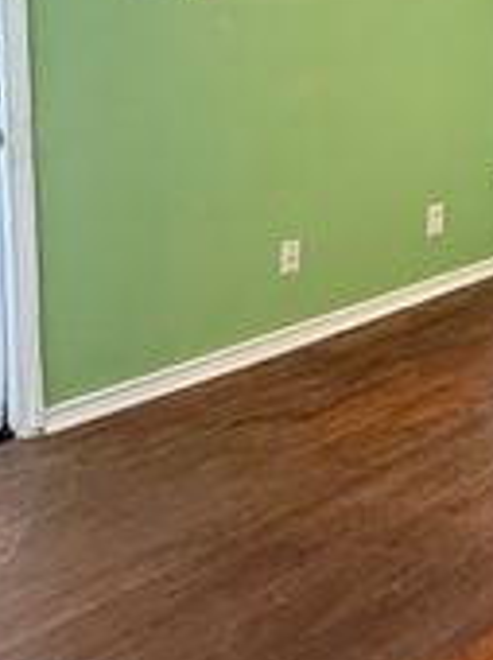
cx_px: 679
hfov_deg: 22.9
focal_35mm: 55
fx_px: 1047
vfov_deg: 33.0
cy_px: 56
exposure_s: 1/60
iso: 250
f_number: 2.2
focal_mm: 2.22
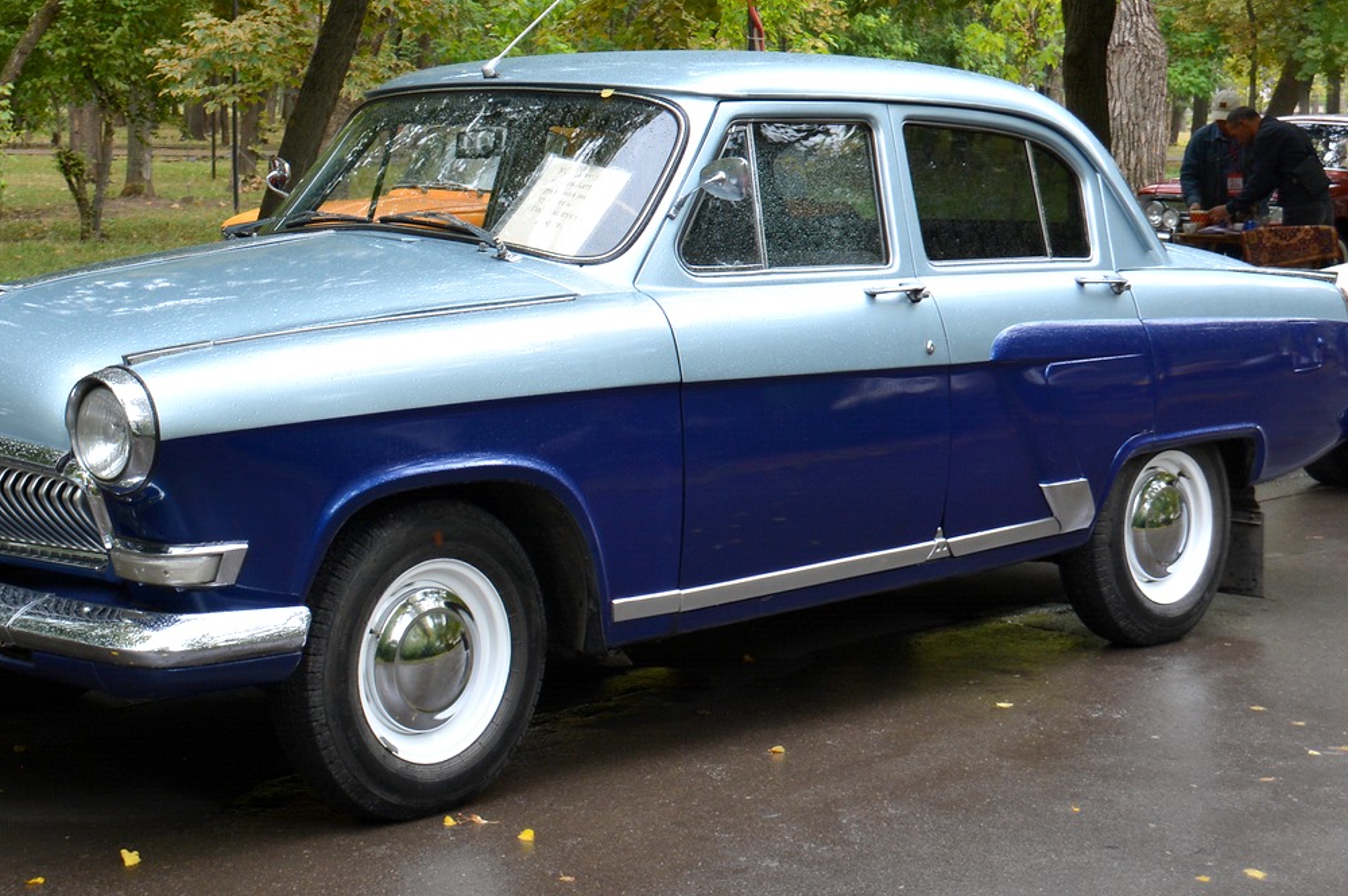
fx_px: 2694
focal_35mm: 72
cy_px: 230
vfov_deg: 18.8
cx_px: 503
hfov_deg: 28.0
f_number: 5.6
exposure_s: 1/125
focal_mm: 32
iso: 320
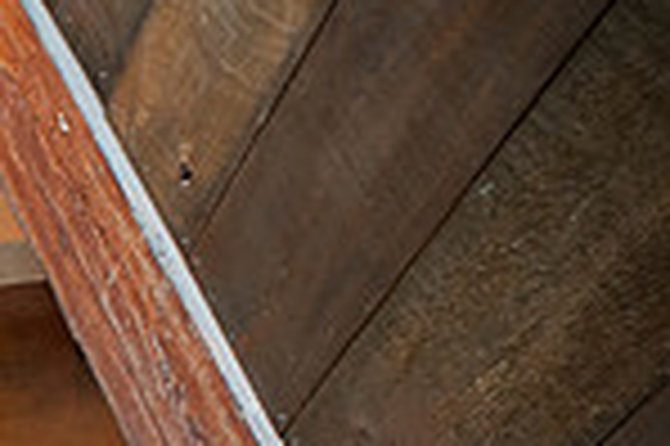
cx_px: -495
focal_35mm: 78
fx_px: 1450
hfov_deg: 19.9
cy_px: 716
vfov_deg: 15.7
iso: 1000
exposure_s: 1/60
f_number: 2.8
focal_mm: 20
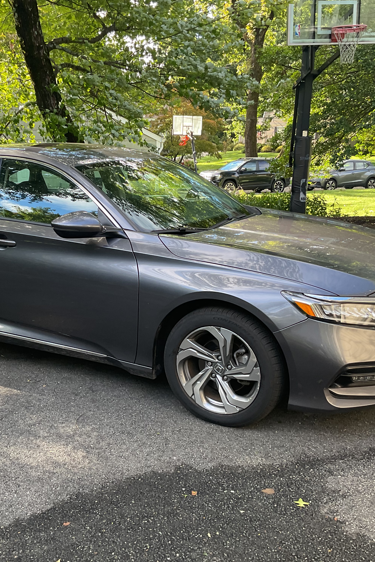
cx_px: 138
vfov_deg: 47.4
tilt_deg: -13.7
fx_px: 641
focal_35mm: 41
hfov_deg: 32.5
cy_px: 286
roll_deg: +0.2
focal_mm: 3
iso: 32
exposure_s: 1/120
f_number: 1.8
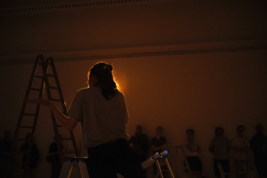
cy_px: 89
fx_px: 304
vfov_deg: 32.6
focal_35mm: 41
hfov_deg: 47.4
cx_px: 134
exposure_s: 1/60
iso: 3200
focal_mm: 27
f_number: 2.8
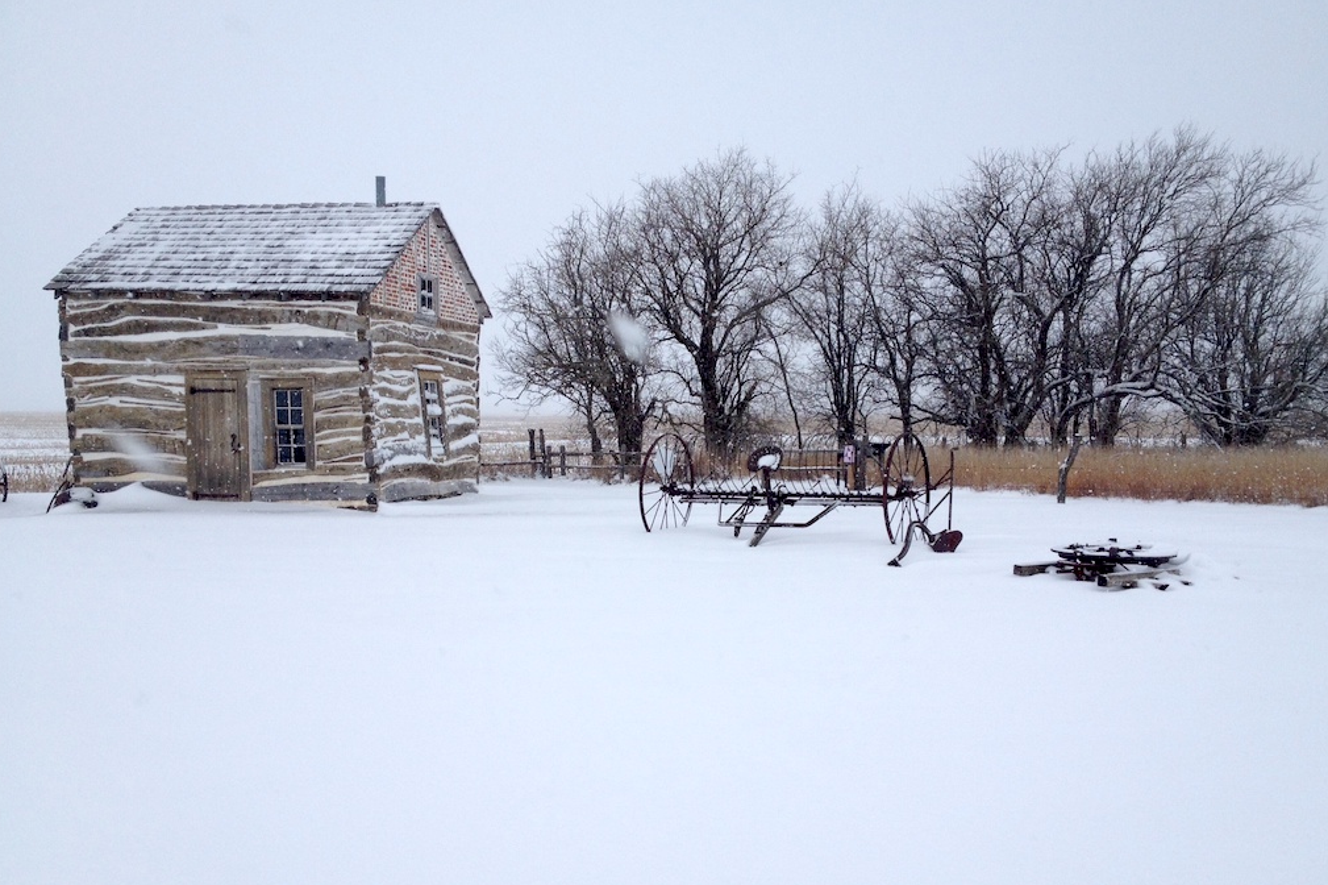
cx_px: 668
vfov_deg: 35.9
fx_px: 1364
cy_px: 483
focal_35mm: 37
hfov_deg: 51.9
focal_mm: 4.28
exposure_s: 1/1062
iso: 50
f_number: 2.4
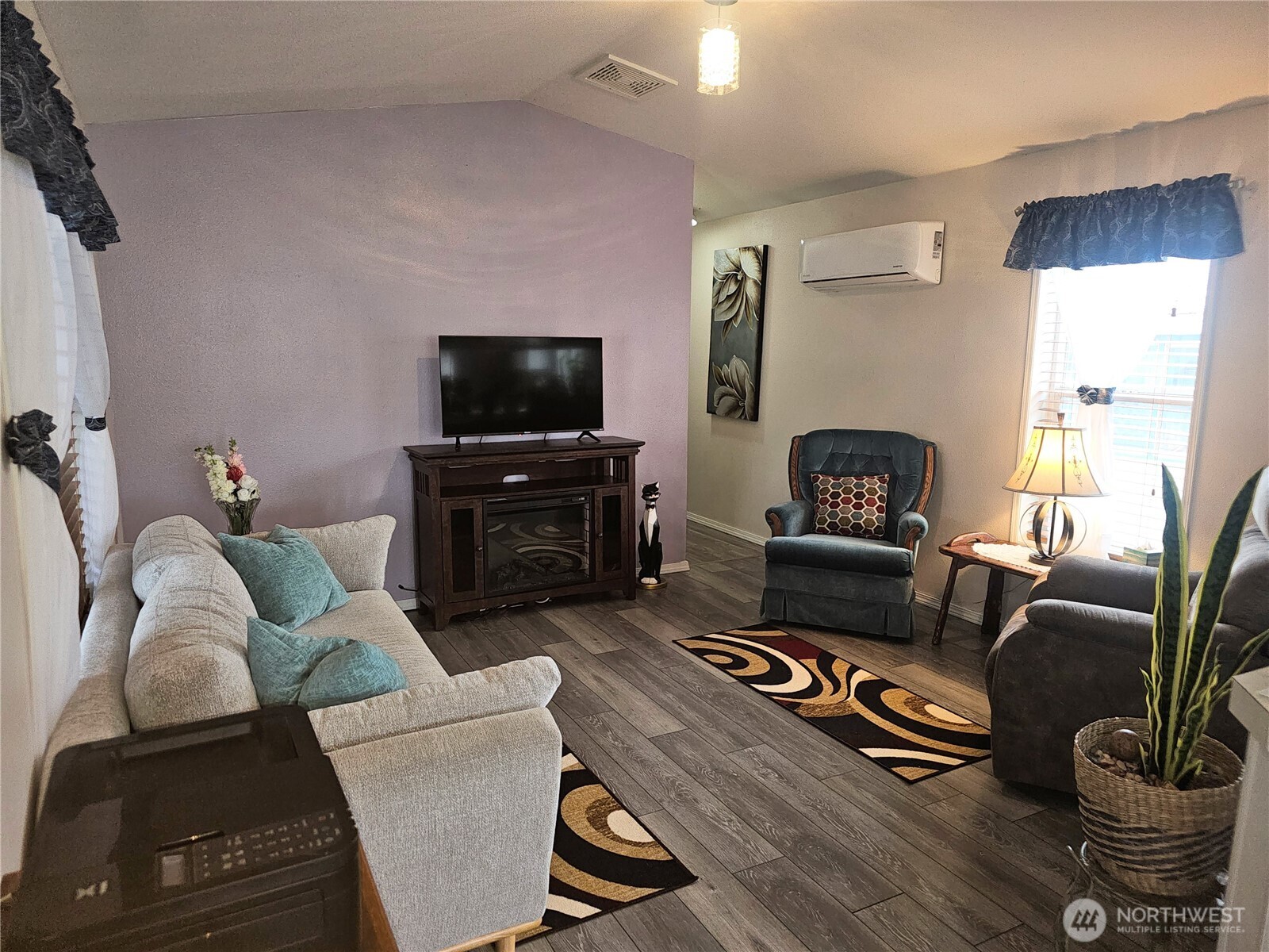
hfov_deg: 73.9
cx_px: 634
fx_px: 843
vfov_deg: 58.9
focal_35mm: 23
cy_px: 476
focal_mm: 6.3
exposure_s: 1/24
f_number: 1.7
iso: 100
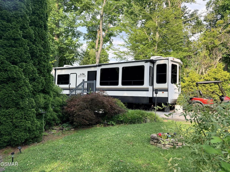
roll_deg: -2.1
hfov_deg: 71.6
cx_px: 115
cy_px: 86
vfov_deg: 56.8
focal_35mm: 24
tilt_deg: +3.2
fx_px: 159
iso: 100
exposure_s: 1/1122
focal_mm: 6.76
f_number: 1.78
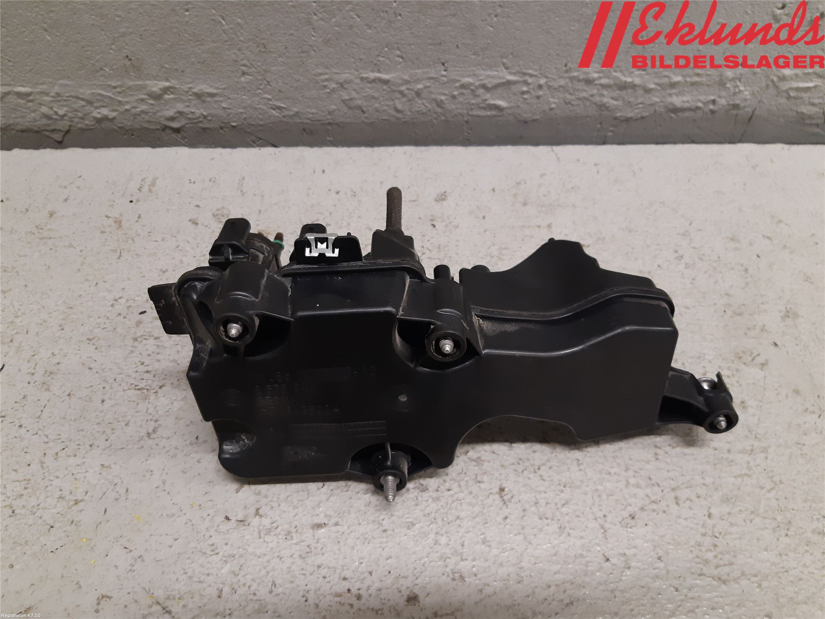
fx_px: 620
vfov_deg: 53.1
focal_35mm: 26
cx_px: 412
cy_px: 310
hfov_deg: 67.3
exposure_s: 1/50
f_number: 1.7
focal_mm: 3.93
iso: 200
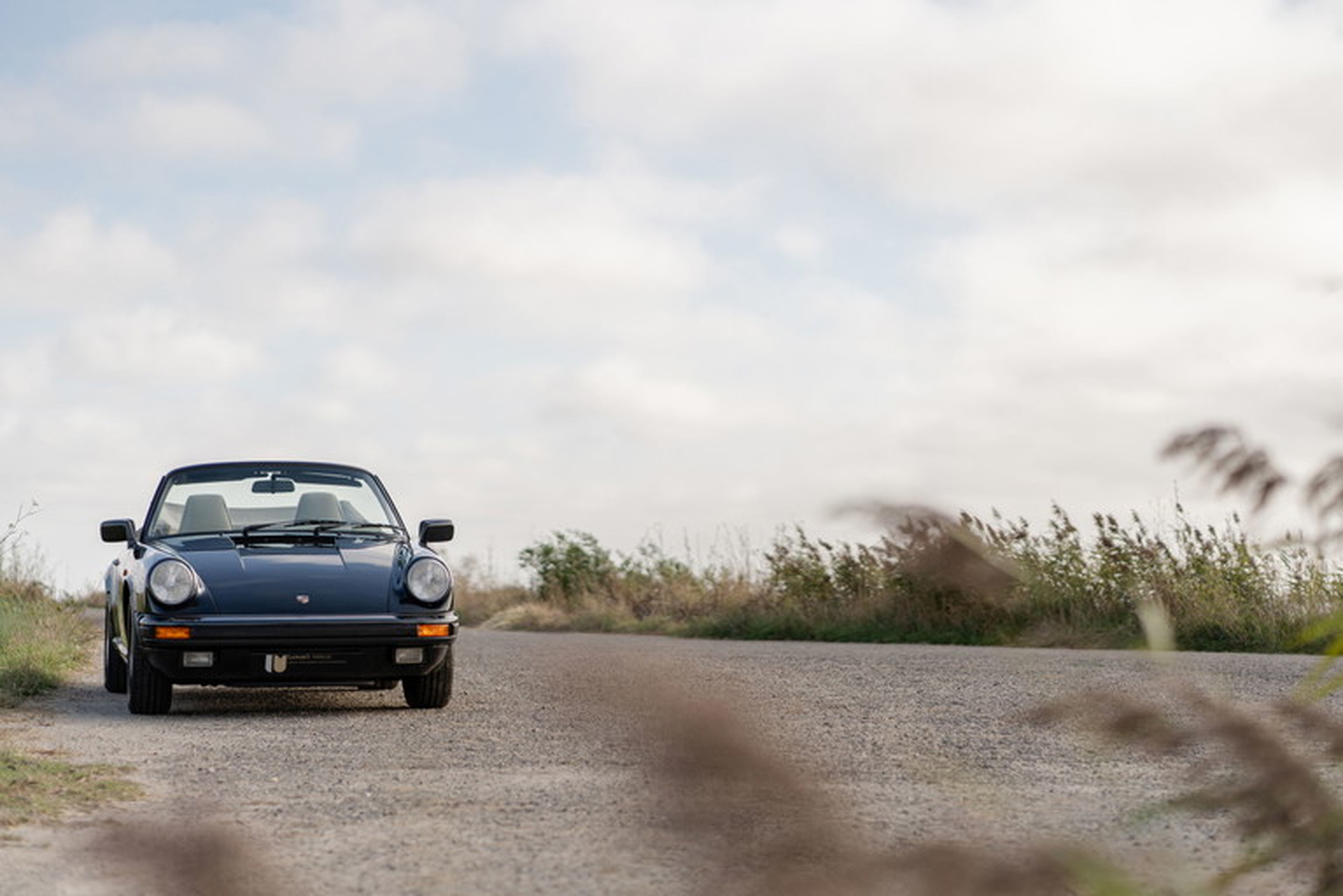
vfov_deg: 16.1
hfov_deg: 23.9
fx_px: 3172
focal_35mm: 85
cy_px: 448
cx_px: 672
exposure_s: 1/5000
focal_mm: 85
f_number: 2.2
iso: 100
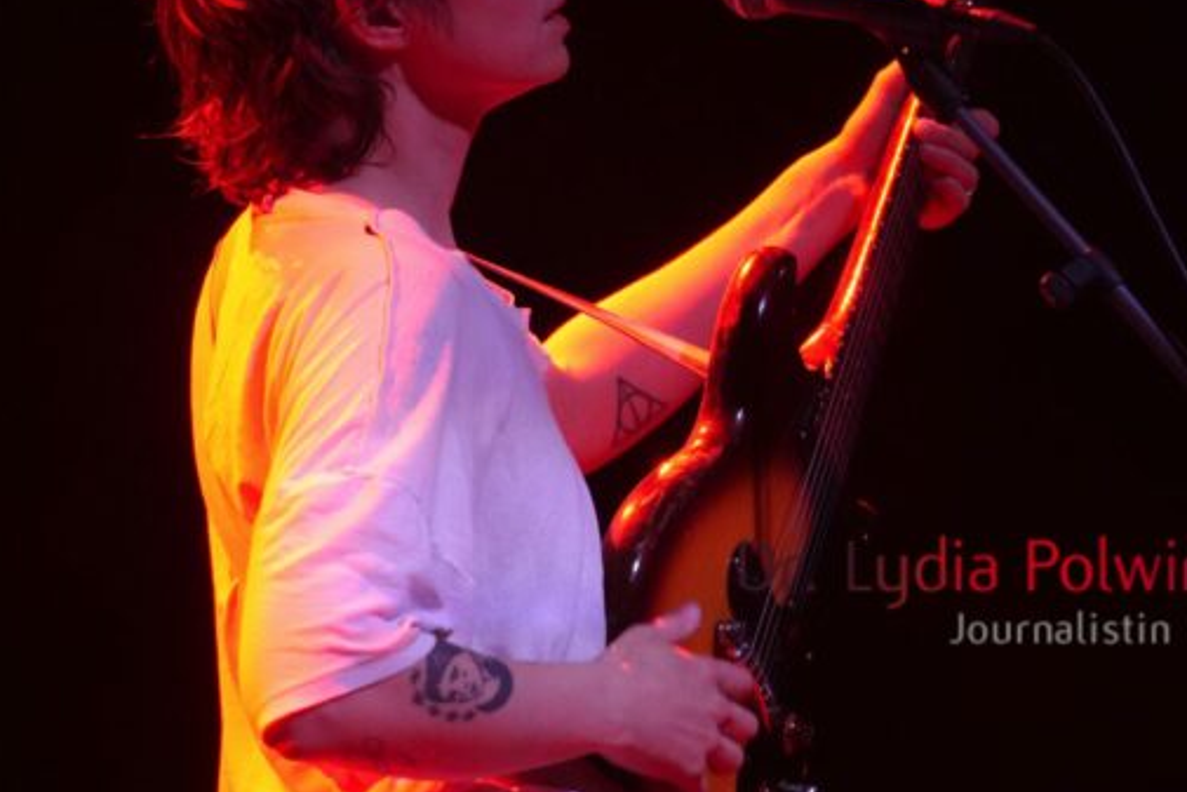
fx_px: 12557
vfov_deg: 3.6
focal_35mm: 381
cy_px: 195
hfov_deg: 5.4
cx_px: 773
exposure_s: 1/200
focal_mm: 167
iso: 6400
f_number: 6.3
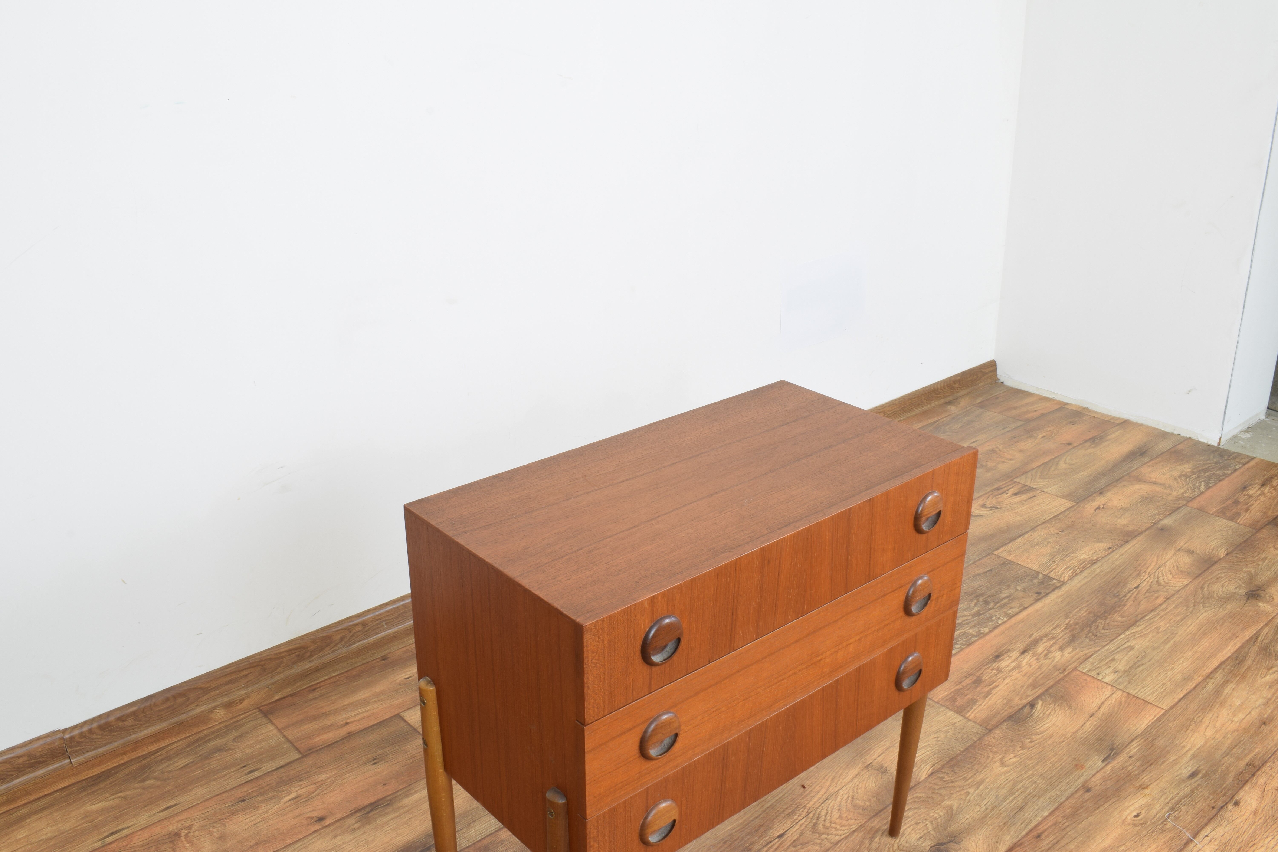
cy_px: 426
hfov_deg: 57.2
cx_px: 639
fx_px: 1171
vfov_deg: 40.0
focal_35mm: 33
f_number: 25
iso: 100
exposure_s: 3
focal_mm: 22
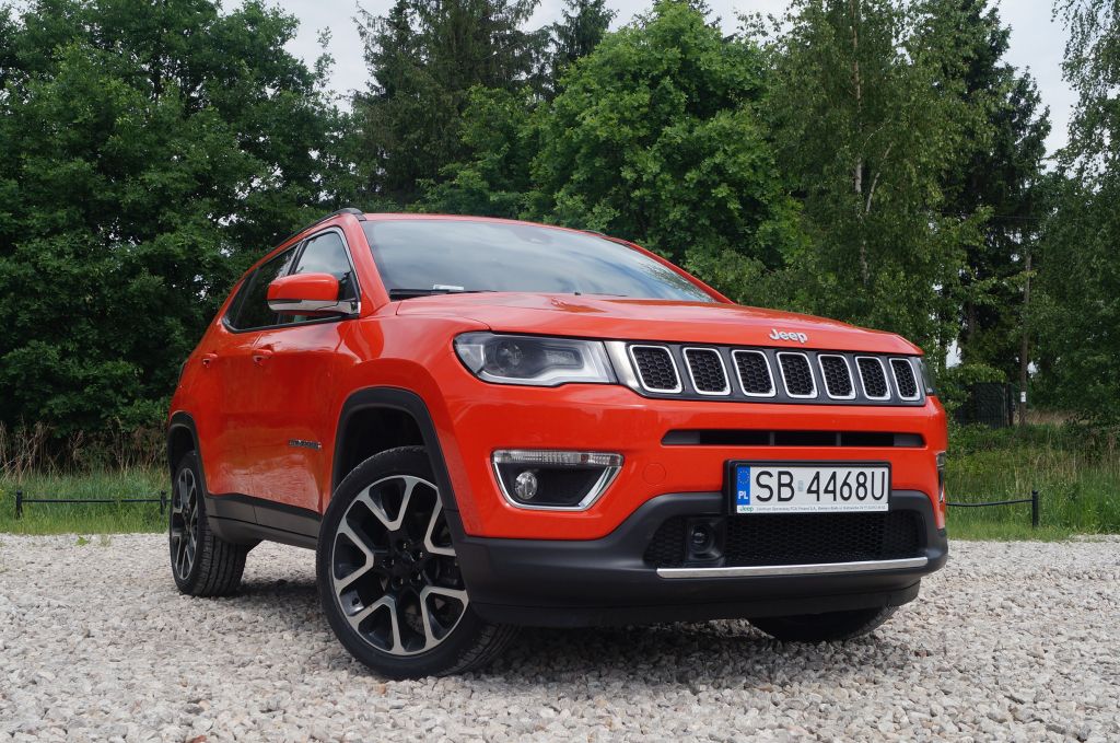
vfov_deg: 31.8
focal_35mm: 42
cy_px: 372
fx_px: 1304
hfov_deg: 46.5
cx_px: 560
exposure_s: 1/100
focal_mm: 28
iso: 100
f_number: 13
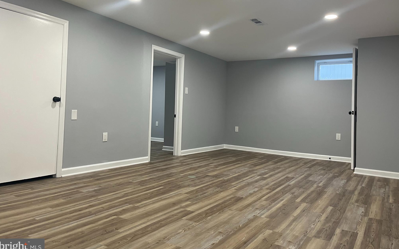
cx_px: 198
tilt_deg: +0.8
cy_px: 103
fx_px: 304
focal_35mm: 28
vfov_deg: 44.4
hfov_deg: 66.5
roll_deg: -1.2
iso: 80
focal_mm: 5.1
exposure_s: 1/60
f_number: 1.6
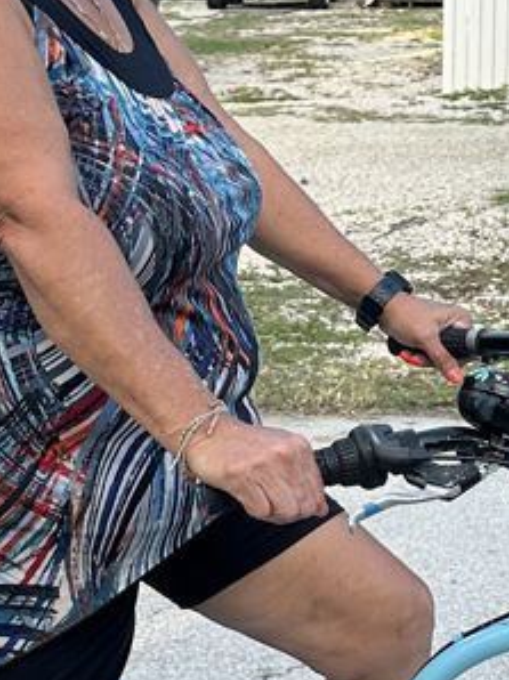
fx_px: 1060
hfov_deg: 26.8
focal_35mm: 54
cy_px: 338
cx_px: 160
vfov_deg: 35.6
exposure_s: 1/745
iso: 80
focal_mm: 6.86
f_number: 1.78
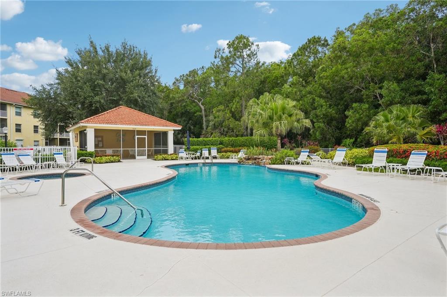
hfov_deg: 81.2
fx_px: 261
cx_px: 224
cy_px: 148
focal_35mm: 21
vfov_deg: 59.4
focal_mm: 21
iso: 400
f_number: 8
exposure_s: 1/800
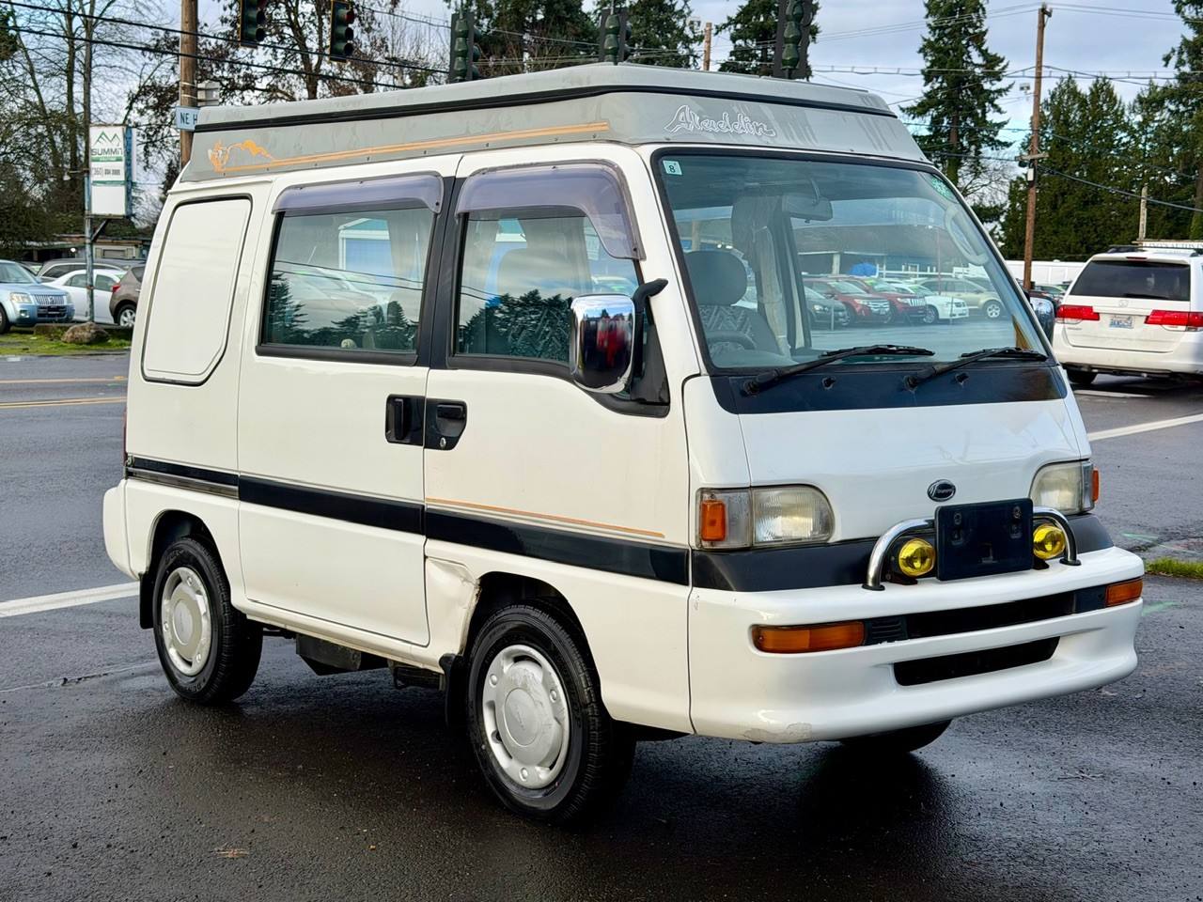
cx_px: 602
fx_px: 1668
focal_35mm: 48
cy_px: 451
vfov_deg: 30.3
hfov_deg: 39.7
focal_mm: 6.76
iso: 64
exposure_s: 1/1642
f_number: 1.78
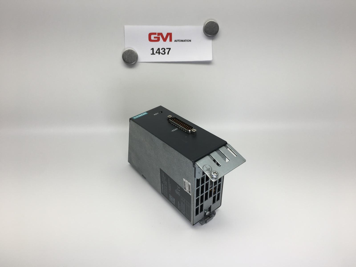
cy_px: 134
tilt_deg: -36.1
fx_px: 298
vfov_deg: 48.2
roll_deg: +0.3
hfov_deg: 61.7
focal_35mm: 29
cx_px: 178
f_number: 2.2
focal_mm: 4.15
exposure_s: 1/282
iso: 25
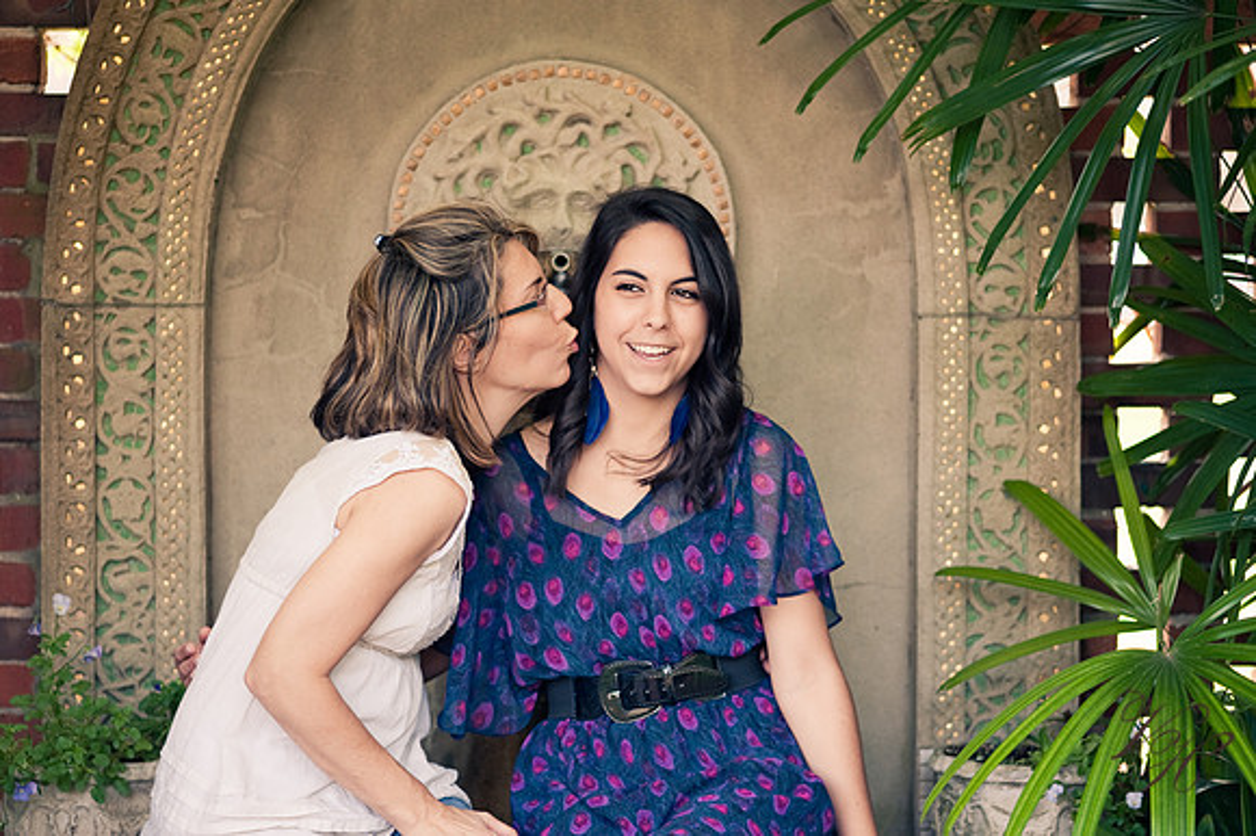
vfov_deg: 13.0
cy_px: 418
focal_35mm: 105
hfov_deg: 19.5
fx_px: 3661
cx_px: 628
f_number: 2.8
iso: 320
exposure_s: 1/125
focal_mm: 105
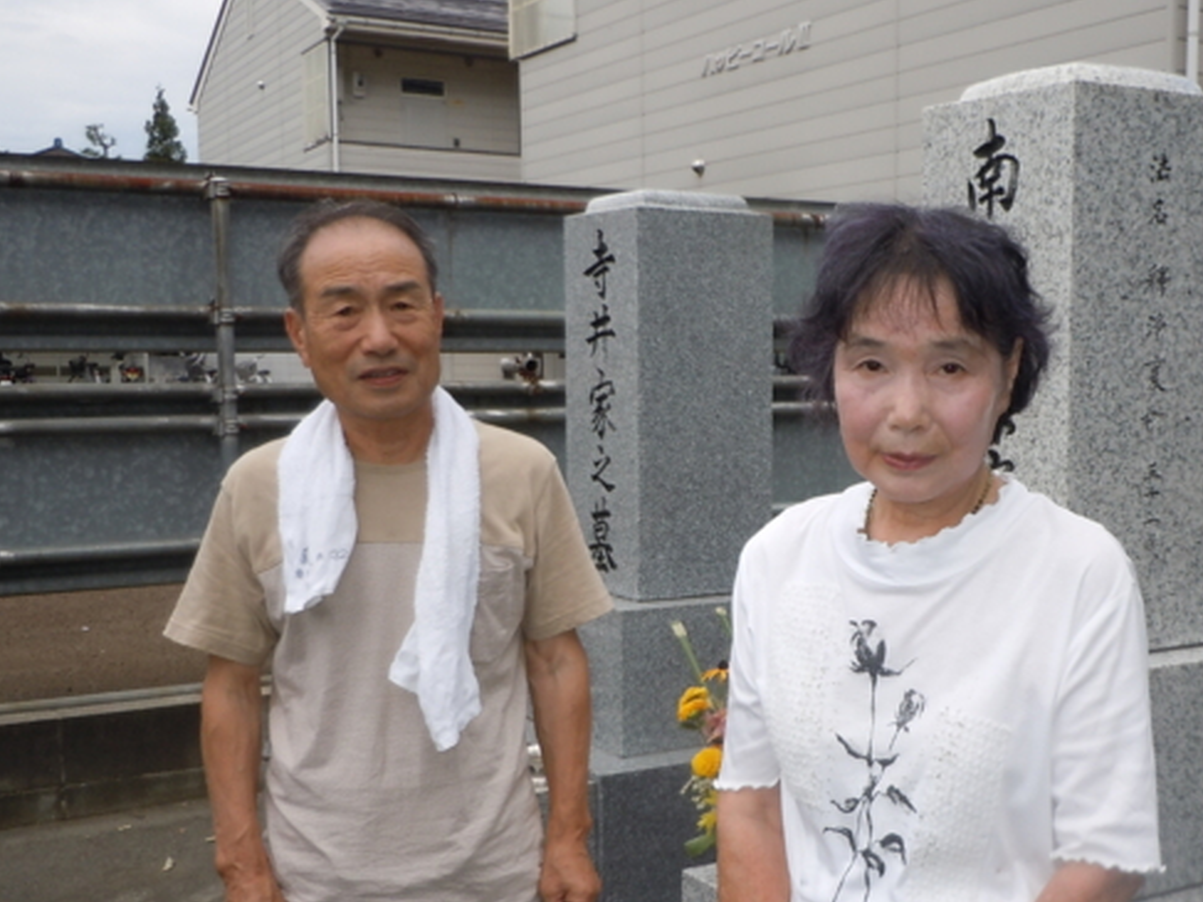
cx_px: 800
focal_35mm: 46
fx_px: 1598
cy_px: 536
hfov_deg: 40.7
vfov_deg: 31.4
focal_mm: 5
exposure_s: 1/640
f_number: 3.7
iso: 100
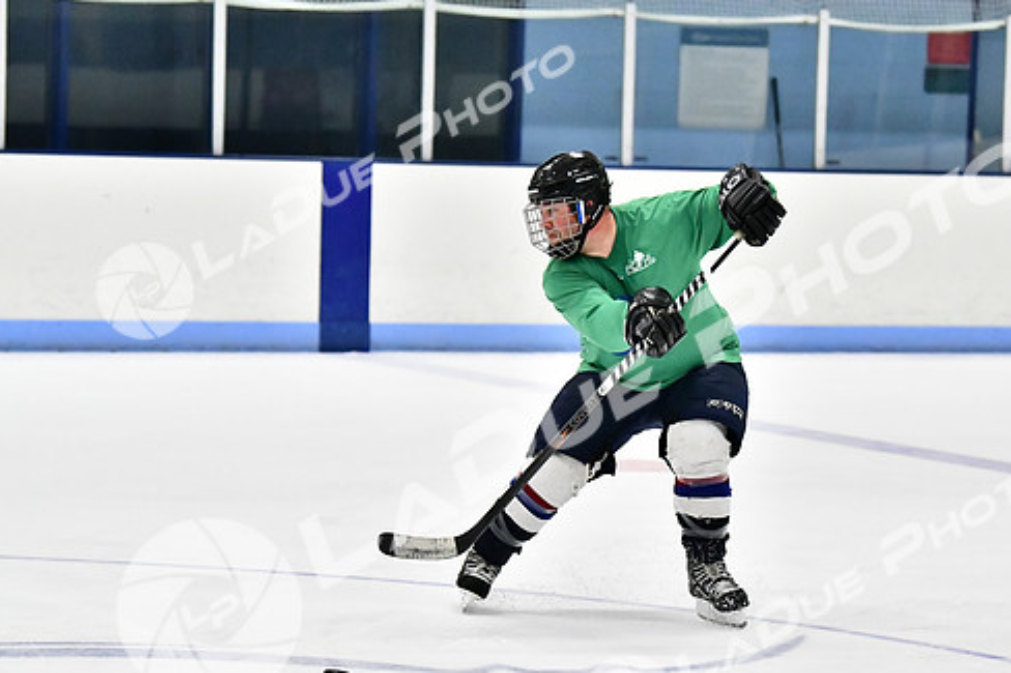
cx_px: 576
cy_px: 399
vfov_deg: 7.5
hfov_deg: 11.3
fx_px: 5109
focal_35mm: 182
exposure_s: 1/1600
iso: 8000
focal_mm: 102
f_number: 2.8
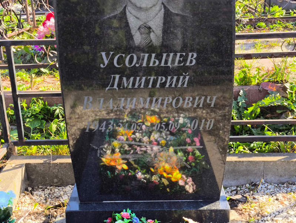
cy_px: 112
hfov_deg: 38.2
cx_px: 148
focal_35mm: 50
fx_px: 428
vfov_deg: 29.1
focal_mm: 4.71
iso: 50
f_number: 1.7
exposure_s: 1/312
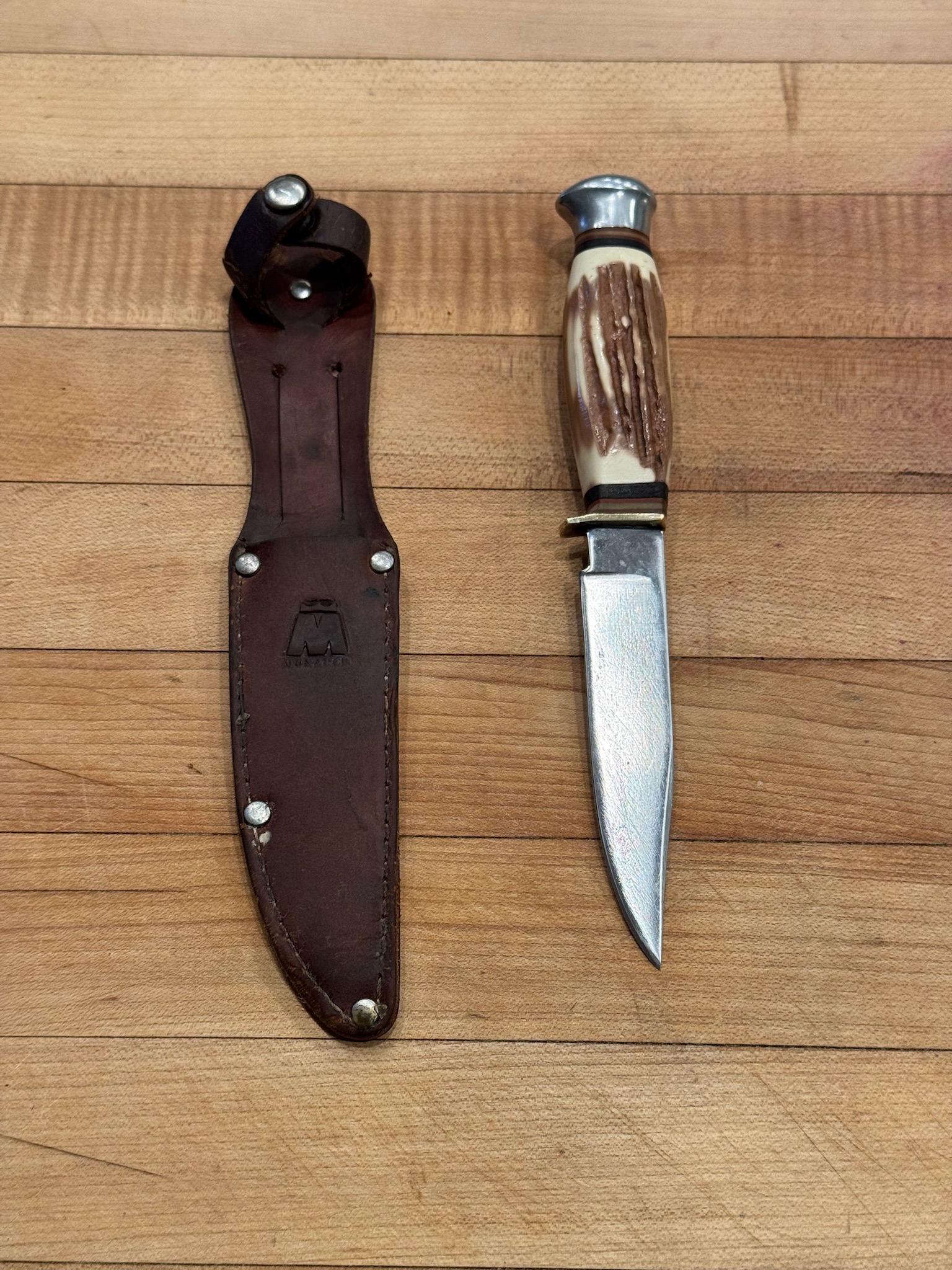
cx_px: 476
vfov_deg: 39.7
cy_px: 635
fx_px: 1760
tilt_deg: -64.6
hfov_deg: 30.3
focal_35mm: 48
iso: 250
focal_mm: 6.76
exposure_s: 1/60
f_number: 1.78
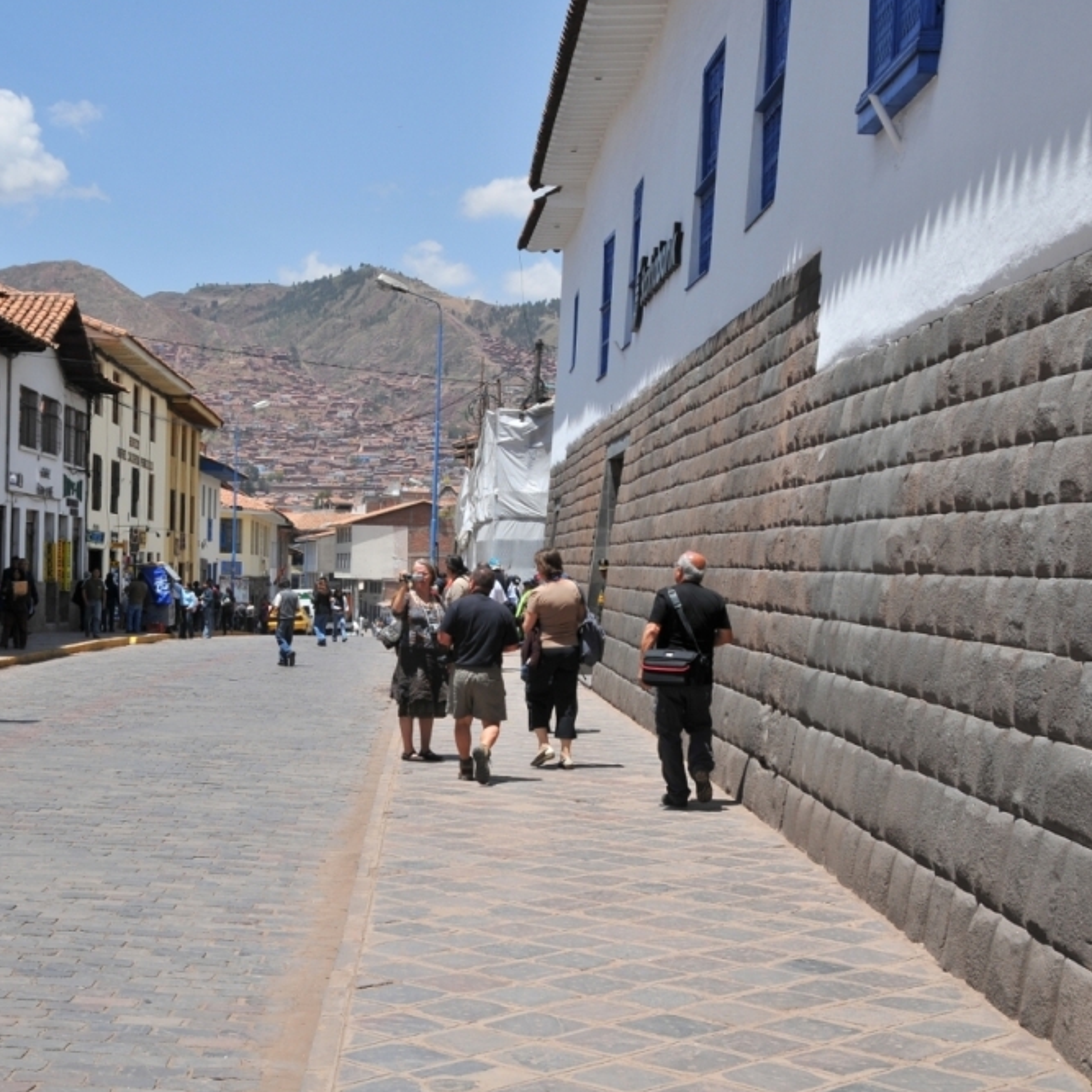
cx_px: 403
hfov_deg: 30.1
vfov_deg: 30.2
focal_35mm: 57
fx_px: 2022
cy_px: 542
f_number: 9.5
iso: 200
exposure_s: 1/350
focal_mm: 29
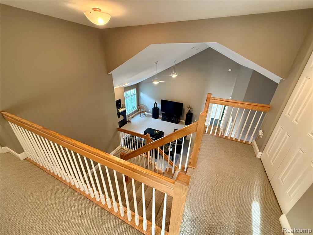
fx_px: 127
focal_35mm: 14
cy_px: 118
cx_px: 156
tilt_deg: -25.4
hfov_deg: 102.1
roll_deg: -1.0
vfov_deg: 85.7
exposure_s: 1/60
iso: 400
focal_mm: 2.22
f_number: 2.2
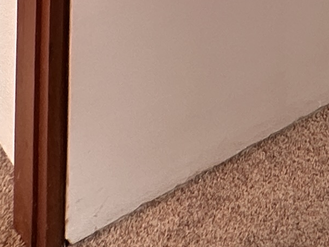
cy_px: -445
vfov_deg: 11.3
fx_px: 884
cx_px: 618
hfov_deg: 16.9
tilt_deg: -2.8
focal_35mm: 93
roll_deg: -2.9
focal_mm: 2.22
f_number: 2.2
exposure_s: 1/226
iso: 40
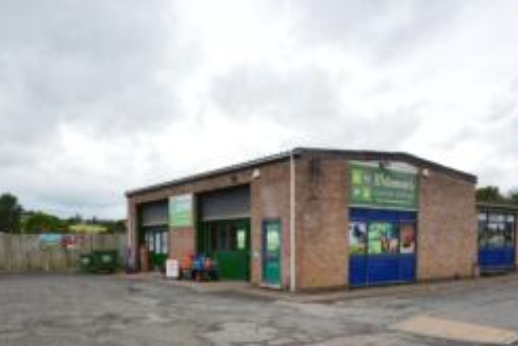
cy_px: 250
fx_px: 417
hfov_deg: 63.6
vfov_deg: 43.8
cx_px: 240
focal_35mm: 29
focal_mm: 10
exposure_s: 1/320
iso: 400
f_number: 10
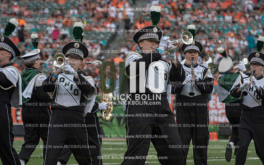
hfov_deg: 9.8
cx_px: 132
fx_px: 1547
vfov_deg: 6.1
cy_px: 83
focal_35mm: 215
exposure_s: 1/1250
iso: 400
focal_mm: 210
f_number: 5.6
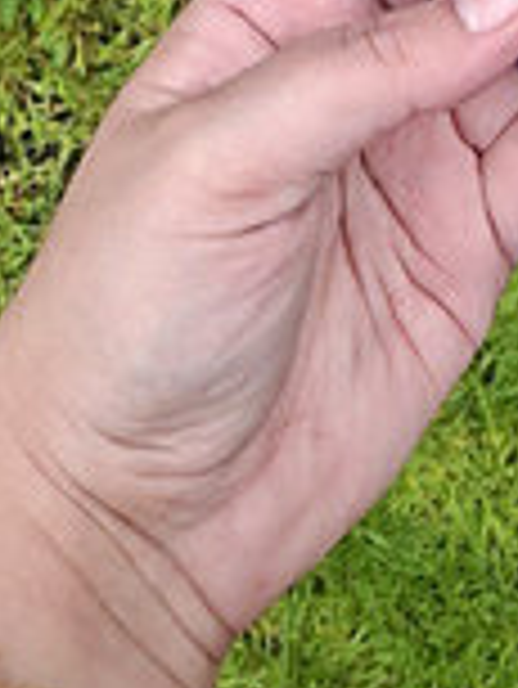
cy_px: -616
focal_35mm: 96
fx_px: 1913
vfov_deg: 16.4
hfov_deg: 14.8
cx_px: 673
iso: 50
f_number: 1.8
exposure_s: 1/263
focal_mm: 5.54
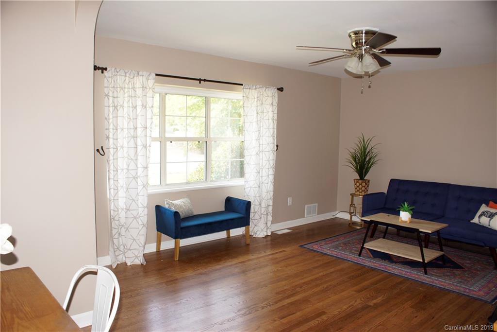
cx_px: 248
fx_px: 373
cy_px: 166
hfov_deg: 67.4
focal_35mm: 27
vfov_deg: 47.9
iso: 125
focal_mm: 18
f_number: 4
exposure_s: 1/60
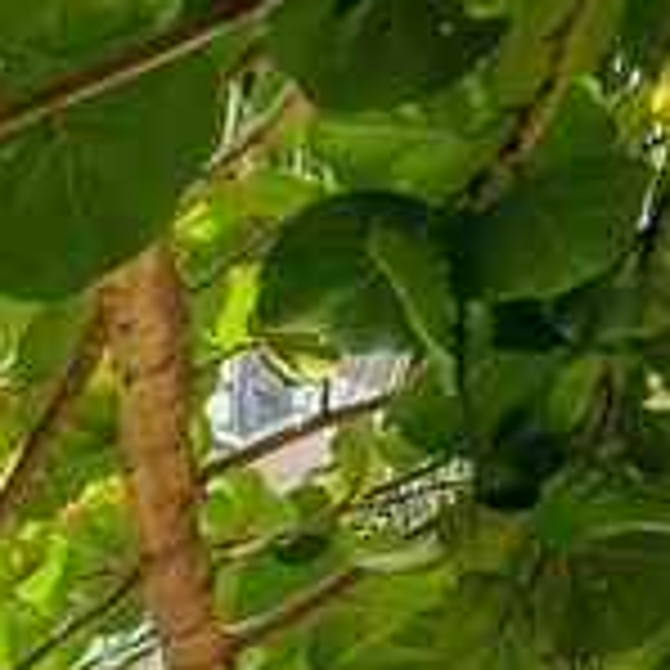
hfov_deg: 7.4
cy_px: 2397
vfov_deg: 8.7
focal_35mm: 135
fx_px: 2956
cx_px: -2235
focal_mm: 14
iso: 100
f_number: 4.5
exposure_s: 1/400
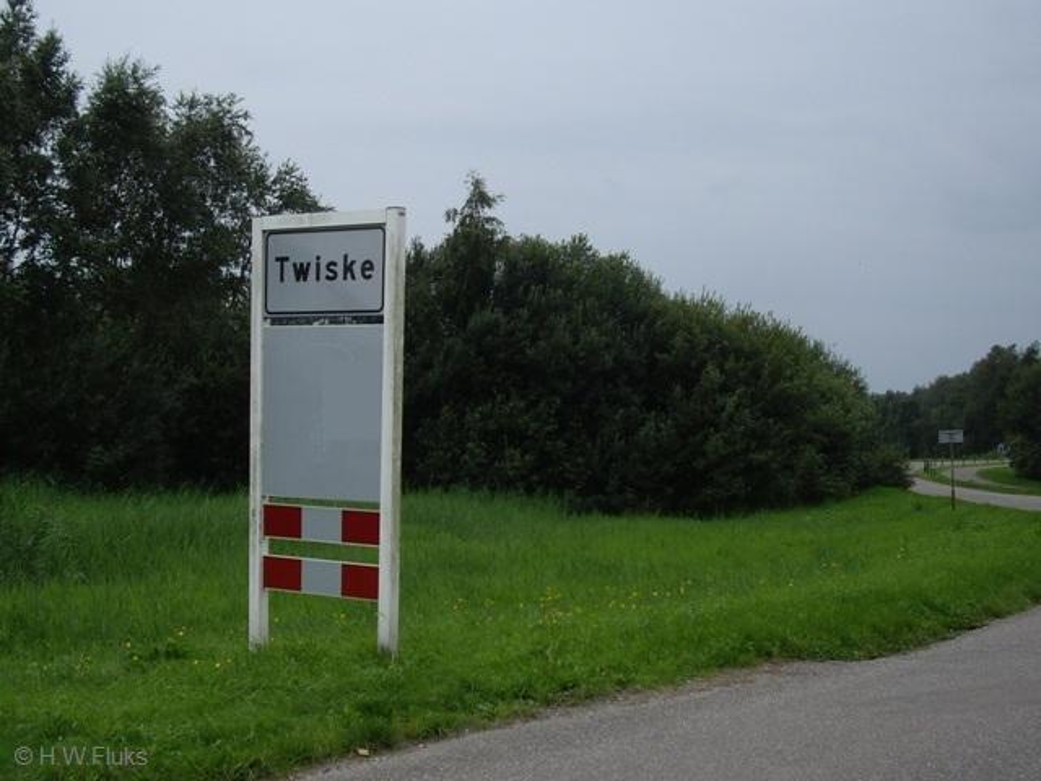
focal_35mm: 38
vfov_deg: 37.7
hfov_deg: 49.0
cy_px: 390
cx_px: 520
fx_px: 1143
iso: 64
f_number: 2.8
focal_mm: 7.9
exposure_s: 1/250
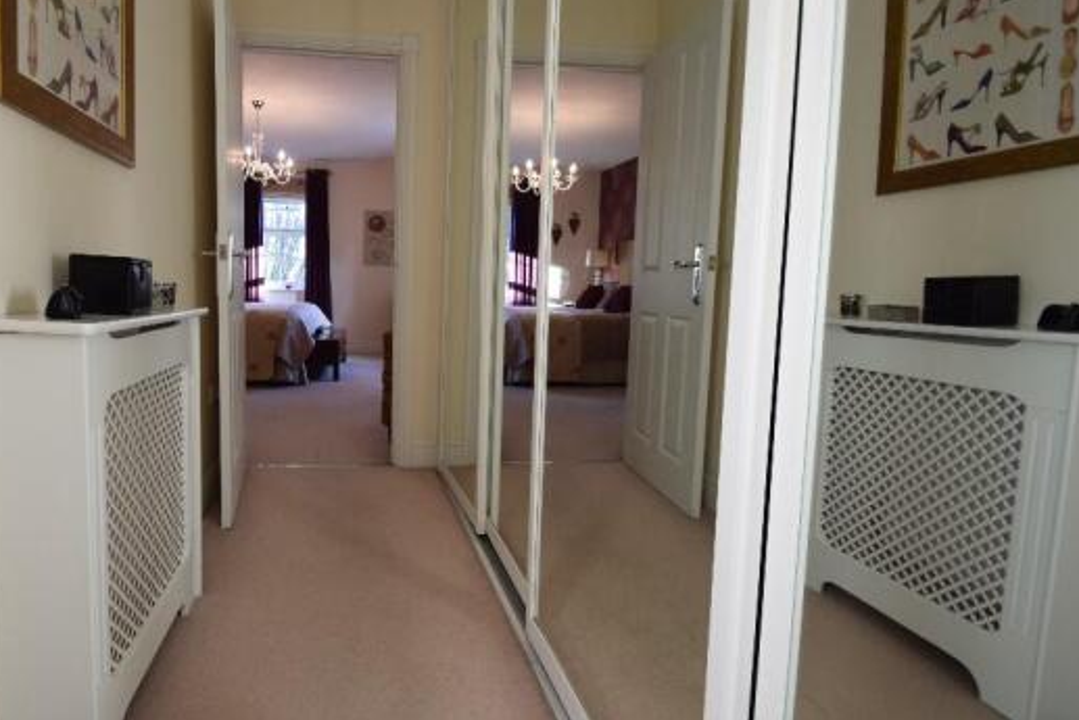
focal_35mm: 19
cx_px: 435
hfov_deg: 85.9
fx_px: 570
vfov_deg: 64.3
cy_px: 312
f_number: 4
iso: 400
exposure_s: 1/60
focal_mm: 10
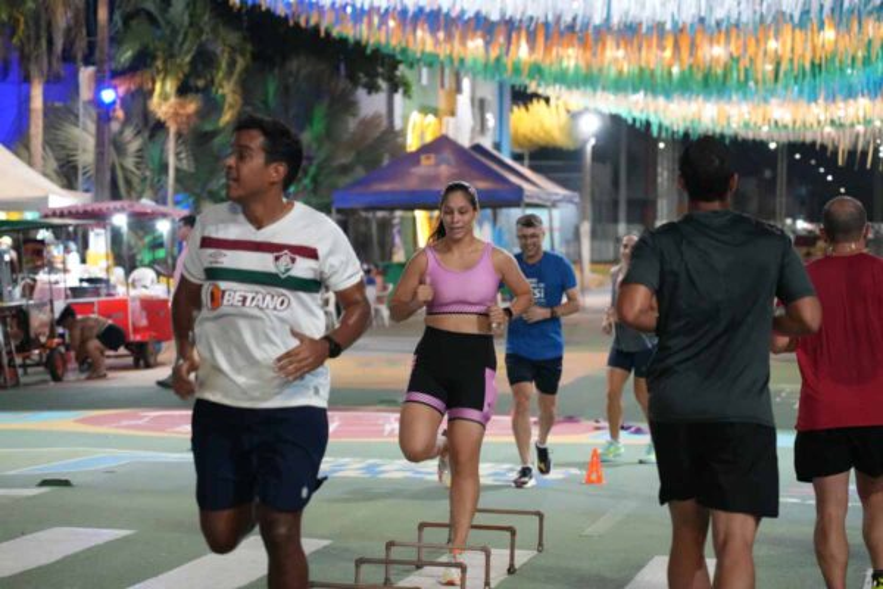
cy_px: 294
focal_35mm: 105
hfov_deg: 19.5
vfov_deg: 13.0
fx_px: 2575
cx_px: 442
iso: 10000
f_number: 4
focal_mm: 105
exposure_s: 1/250
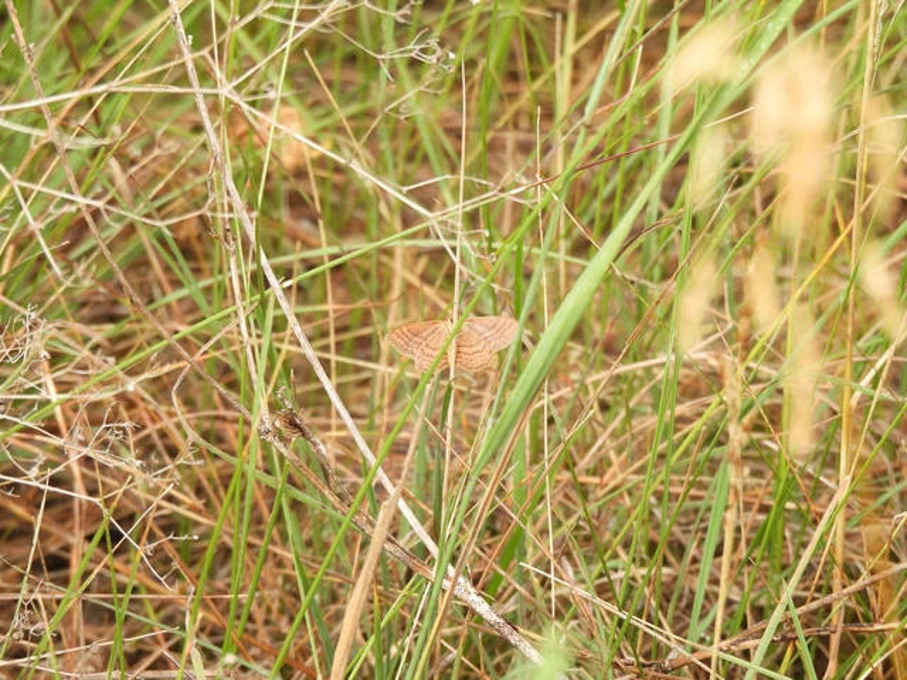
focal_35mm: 550
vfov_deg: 2.7
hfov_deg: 3.6
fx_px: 14411
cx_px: 454
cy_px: 340
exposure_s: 1/160
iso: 100
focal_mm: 98.1
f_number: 5
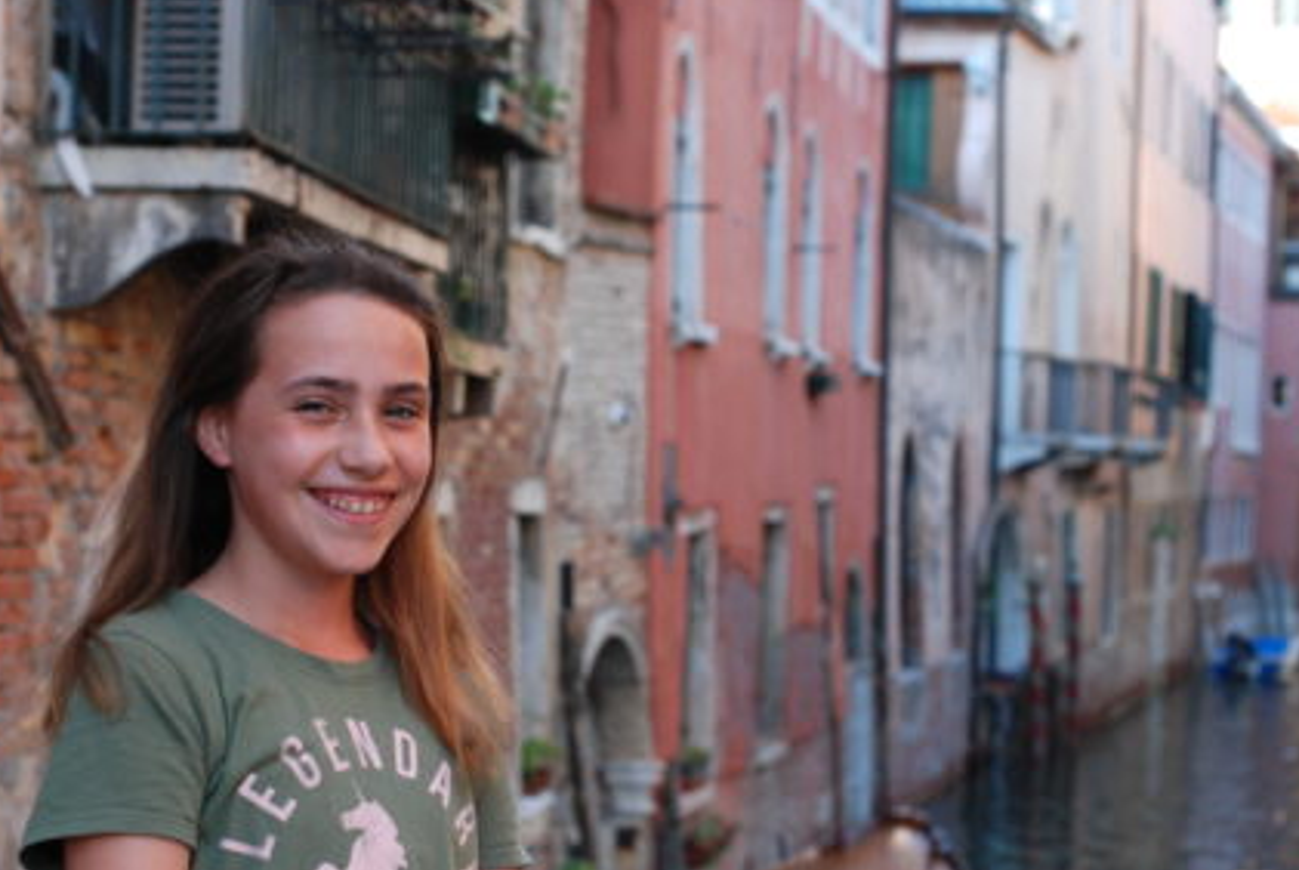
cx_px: 577
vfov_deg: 15.4
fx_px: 3216
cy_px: 474
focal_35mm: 89
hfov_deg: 22.8
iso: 320
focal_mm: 50
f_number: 5
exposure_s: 1/250
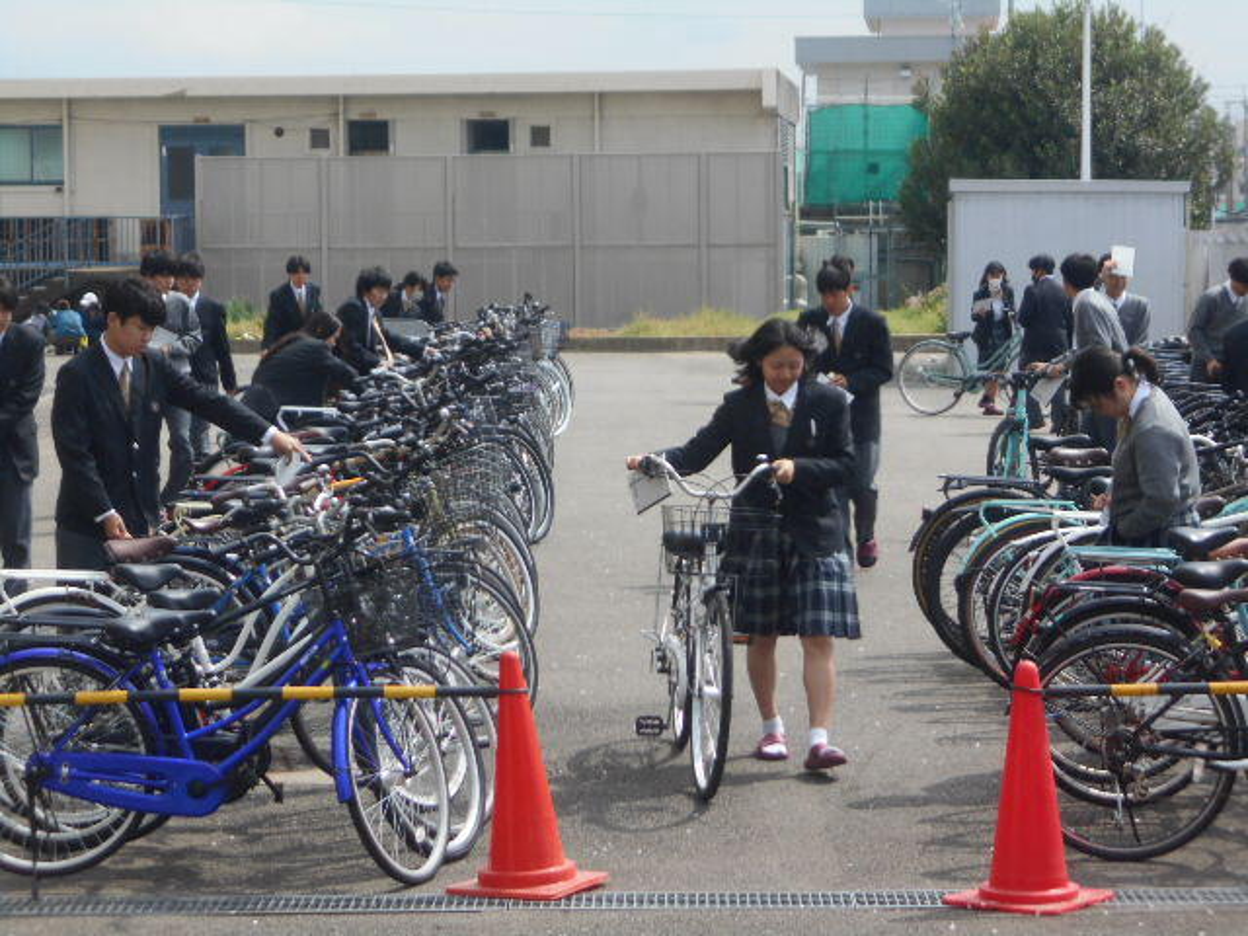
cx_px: 624
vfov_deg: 13.1
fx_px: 4074
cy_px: 468
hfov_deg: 17.4
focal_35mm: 113
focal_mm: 20.1
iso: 80
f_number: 6
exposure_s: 1/320
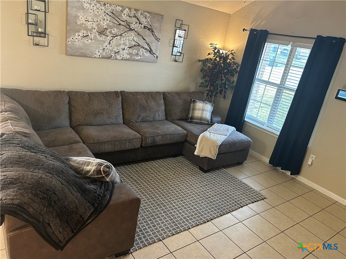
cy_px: 130
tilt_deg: -19.9
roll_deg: -9.6
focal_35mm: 26
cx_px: 173
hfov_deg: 67.3
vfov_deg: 53.1
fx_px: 260
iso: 250
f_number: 1.5
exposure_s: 1/60
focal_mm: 5.7
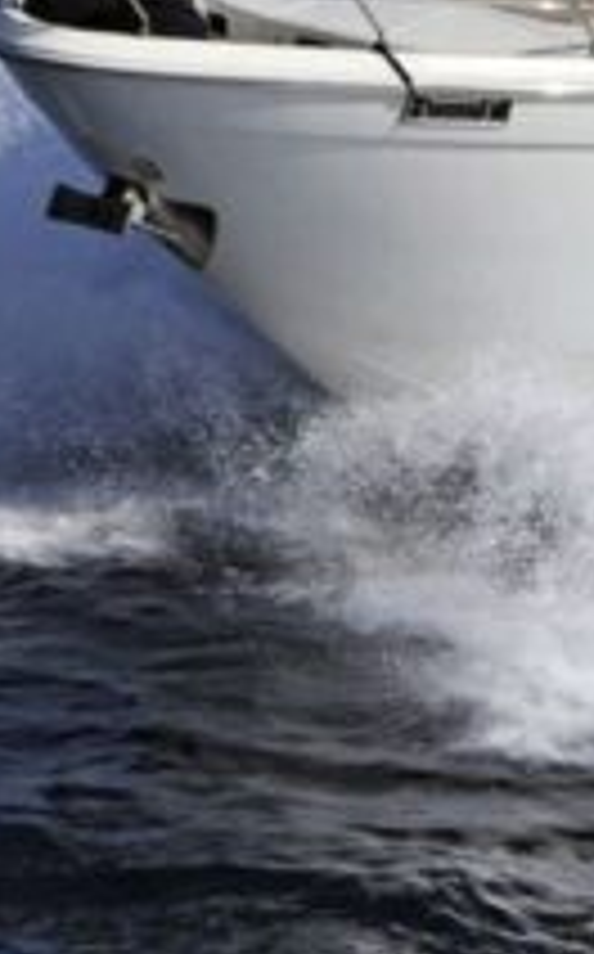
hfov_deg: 2.5
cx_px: 1282
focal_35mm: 526
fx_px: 13657
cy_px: -166
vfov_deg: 4.0
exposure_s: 1/1250
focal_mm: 95
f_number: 9
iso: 200
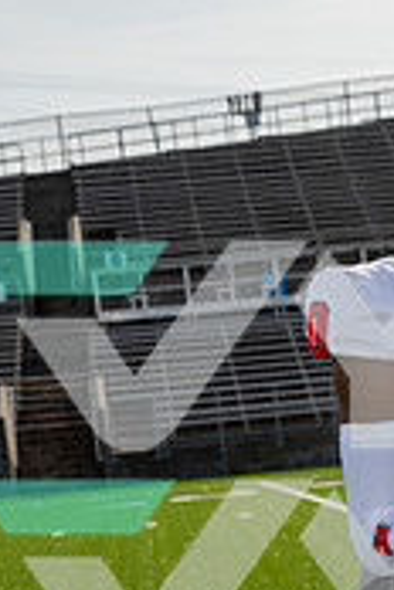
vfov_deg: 12.7
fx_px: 2626
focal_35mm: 160
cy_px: 587
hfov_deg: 8.5
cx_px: 472
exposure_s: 1/250
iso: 100
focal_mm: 62
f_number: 6.3
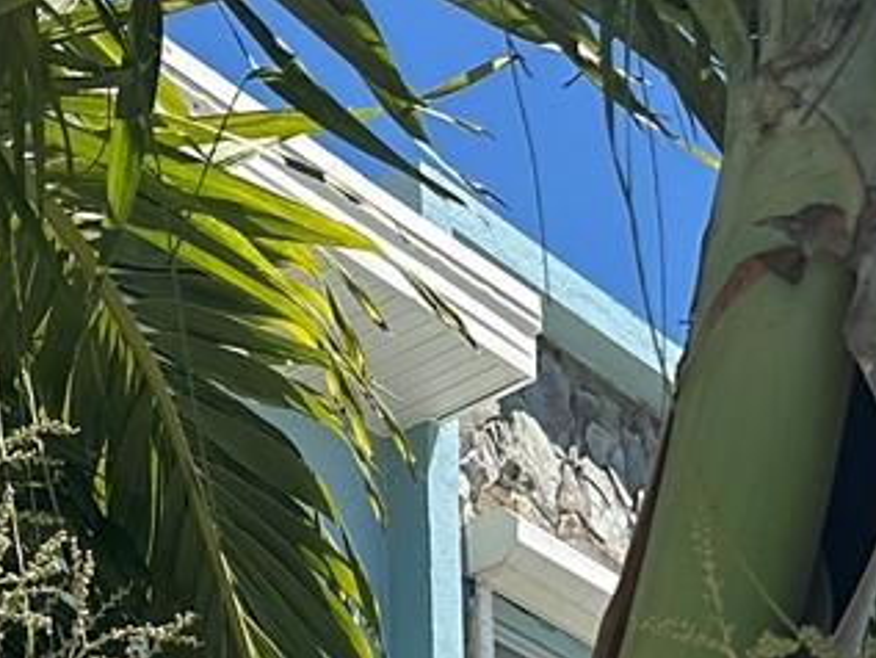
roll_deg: +1.2
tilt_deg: +10.8
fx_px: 3063
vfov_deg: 10.6
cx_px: 17
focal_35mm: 121
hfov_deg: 16.0
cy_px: 1568
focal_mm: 6.86
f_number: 1.78
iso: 80
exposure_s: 1/4545
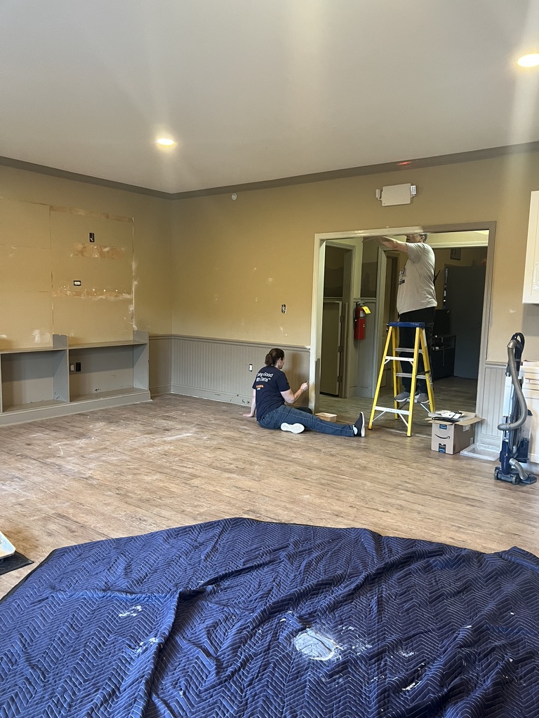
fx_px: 540
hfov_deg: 53.1
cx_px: 270
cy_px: 359
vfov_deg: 67.3
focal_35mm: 26
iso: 250
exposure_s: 1/60
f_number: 1.5
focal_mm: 5.7
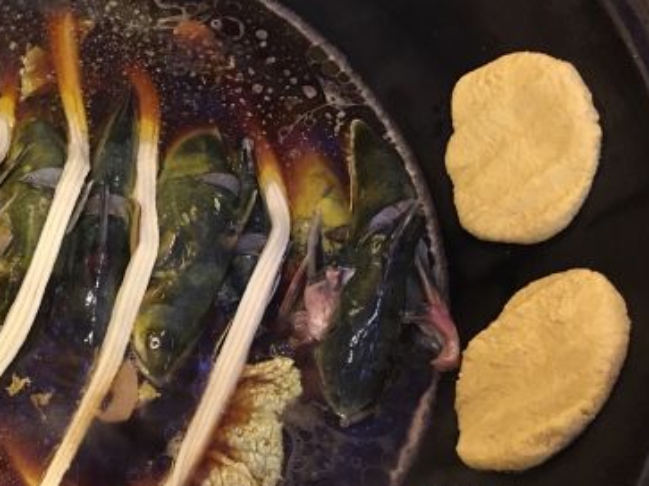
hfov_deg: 32.6
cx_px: 63
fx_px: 1050
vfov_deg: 25.9
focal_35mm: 56
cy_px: 324
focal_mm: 4.15
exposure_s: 1/10
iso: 100
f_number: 2.2
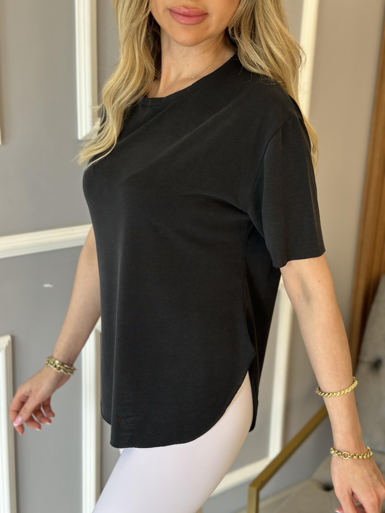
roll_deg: -2.4
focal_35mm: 48
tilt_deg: -17.6
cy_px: 256
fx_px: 712
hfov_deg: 30.3
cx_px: 192
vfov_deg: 39.7
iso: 100
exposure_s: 1/171
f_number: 1.78
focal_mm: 6.86
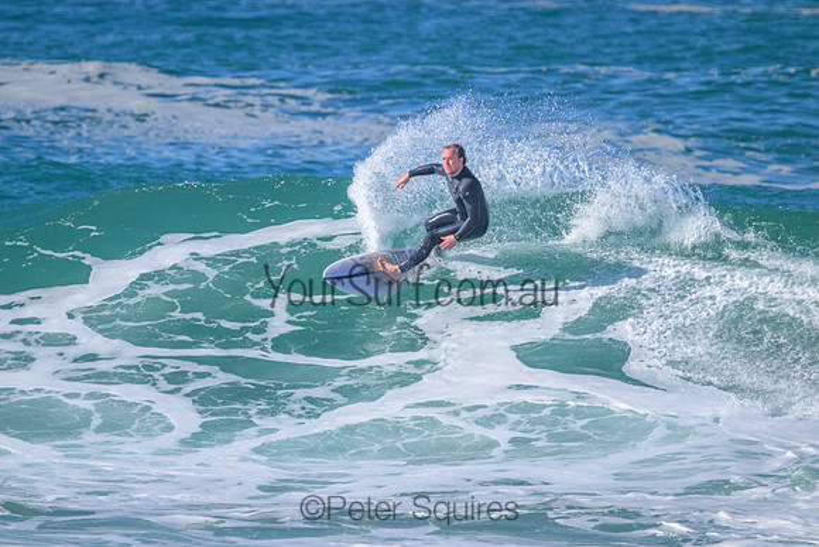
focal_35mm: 800
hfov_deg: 2.6
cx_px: 410
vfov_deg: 1.7
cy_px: 274
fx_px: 18203
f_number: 11
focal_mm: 800
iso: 1400
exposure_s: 1/2000
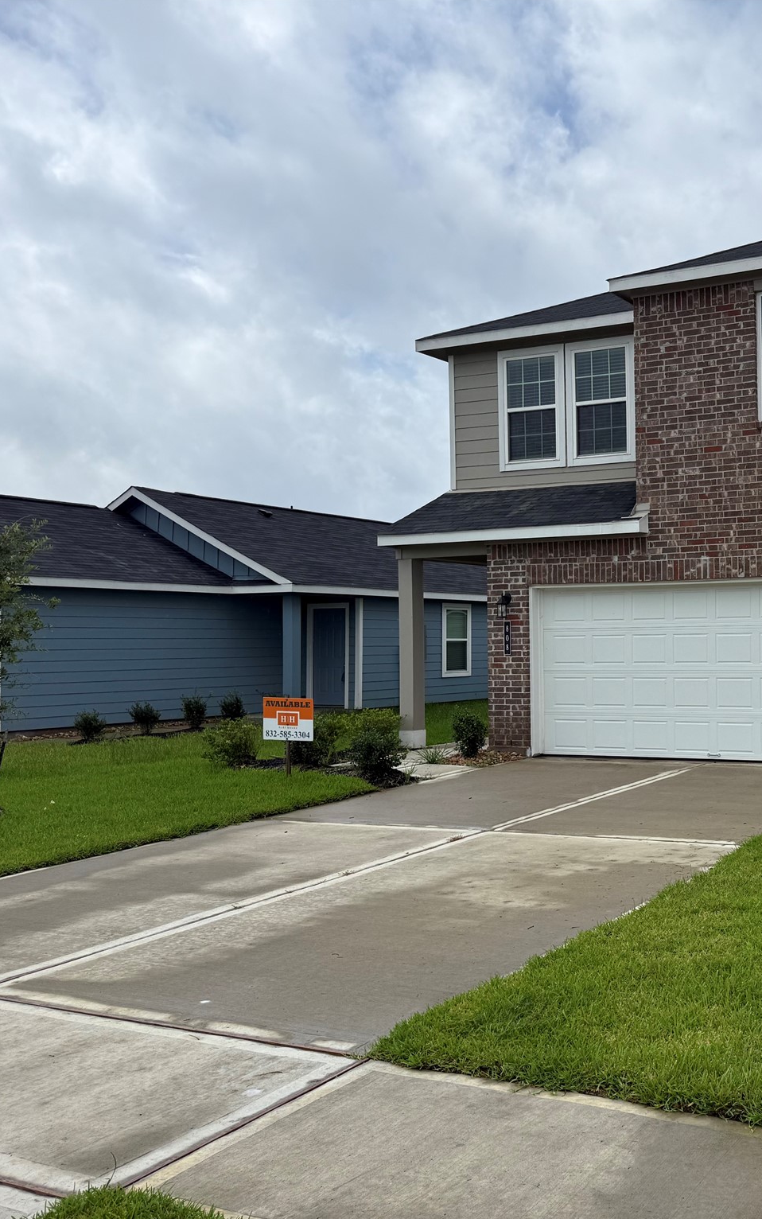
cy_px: 609
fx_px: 1129
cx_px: 723
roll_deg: +0.5
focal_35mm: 34
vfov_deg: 56.7
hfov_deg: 34.6
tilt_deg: +1.5
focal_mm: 6.76
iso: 80
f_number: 1.78
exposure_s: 1/7353
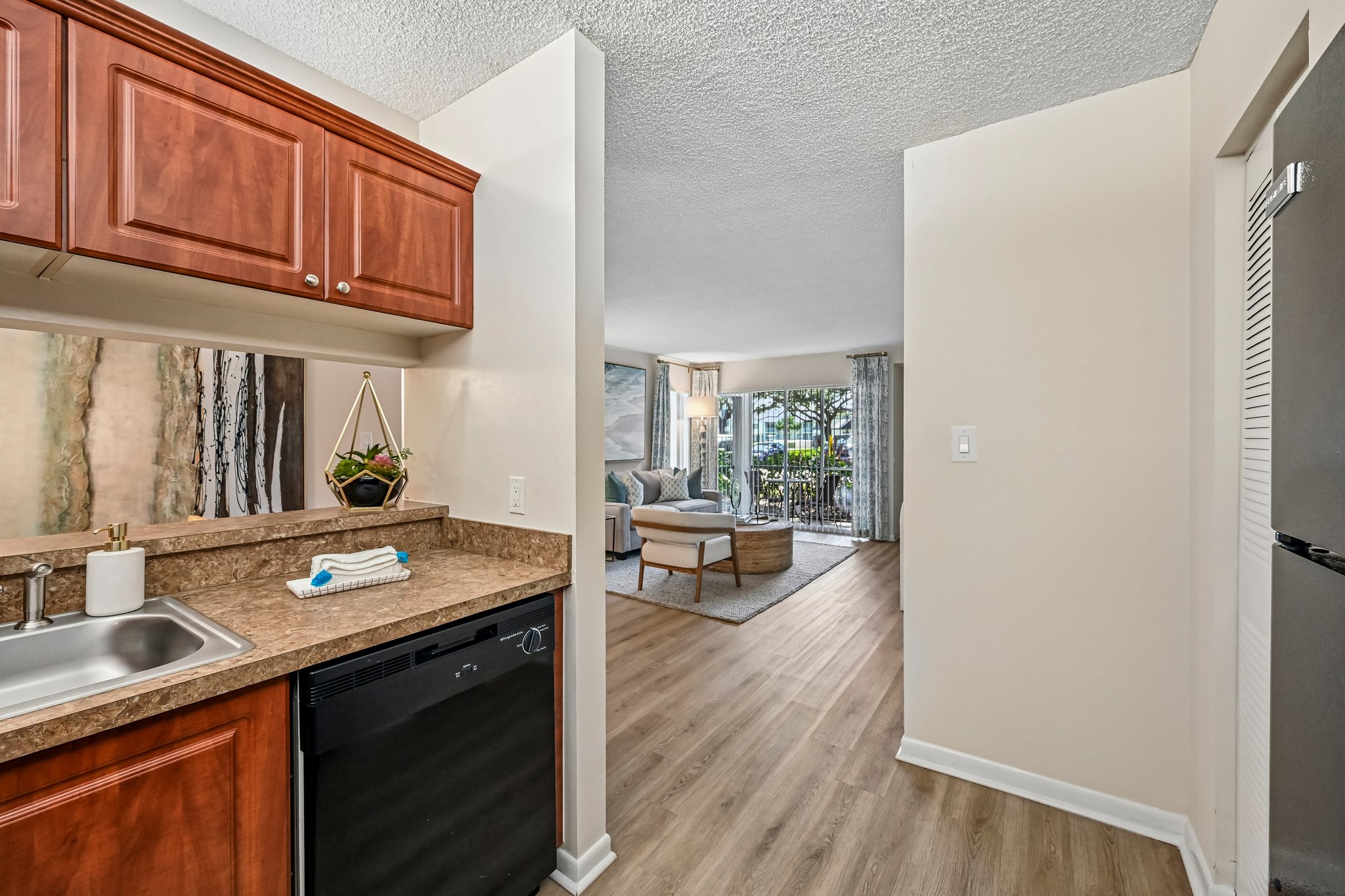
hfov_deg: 104.3
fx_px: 523
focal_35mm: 14
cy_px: 448
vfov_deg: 81.2
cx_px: 672
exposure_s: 1/80
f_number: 8
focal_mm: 14
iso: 2500
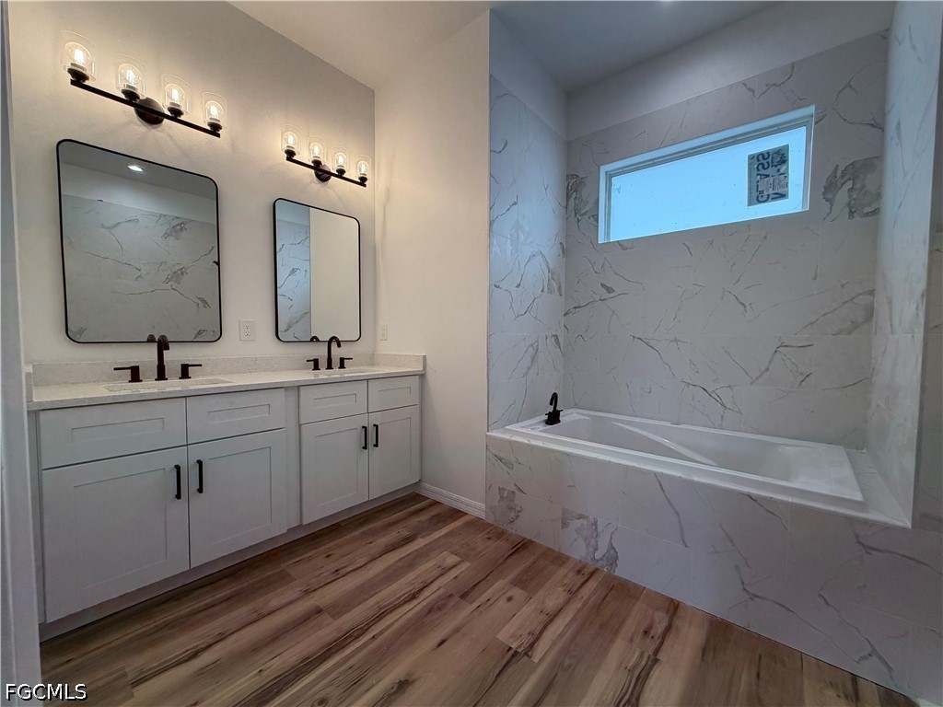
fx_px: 381
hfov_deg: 102.1
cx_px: 472
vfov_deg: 85.7
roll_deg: -0.1
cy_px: 354
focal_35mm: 14
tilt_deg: -3.1
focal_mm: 2.22
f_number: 2.2
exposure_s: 1/120
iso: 80
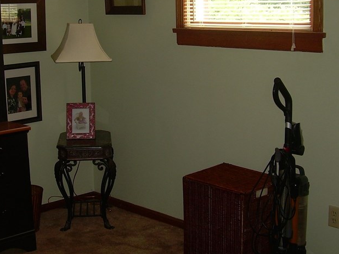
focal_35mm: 63
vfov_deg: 23.0
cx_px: 138
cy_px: 62
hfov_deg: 30.7
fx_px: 617
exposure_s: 1/60
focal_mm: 6.3
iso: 50
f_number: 2.8
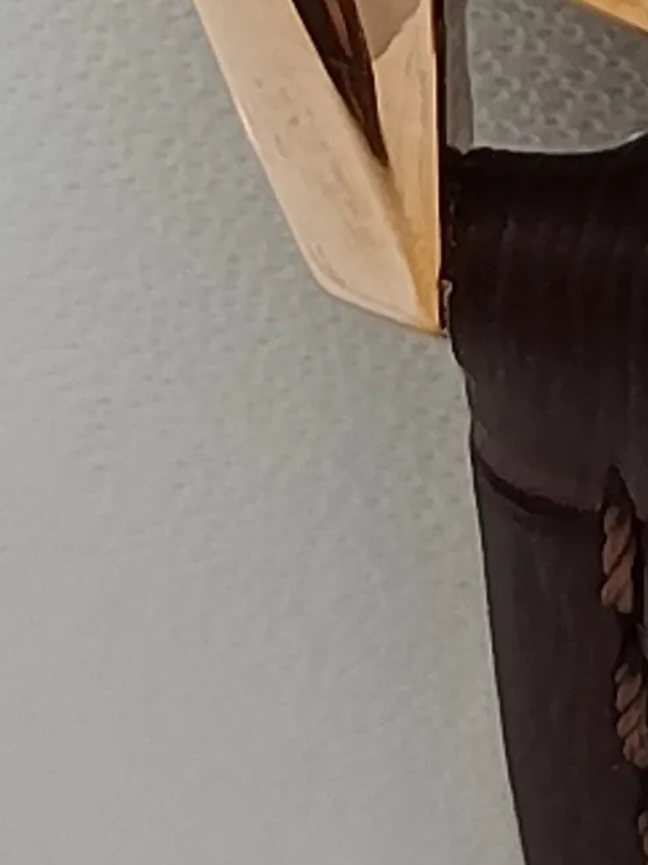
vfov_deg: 6.5
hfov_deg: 5.0
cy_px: -917
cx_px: 1183
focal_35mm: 296
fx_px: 7395
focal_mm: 5.24
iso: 379
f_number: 1.7
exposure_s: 1/100
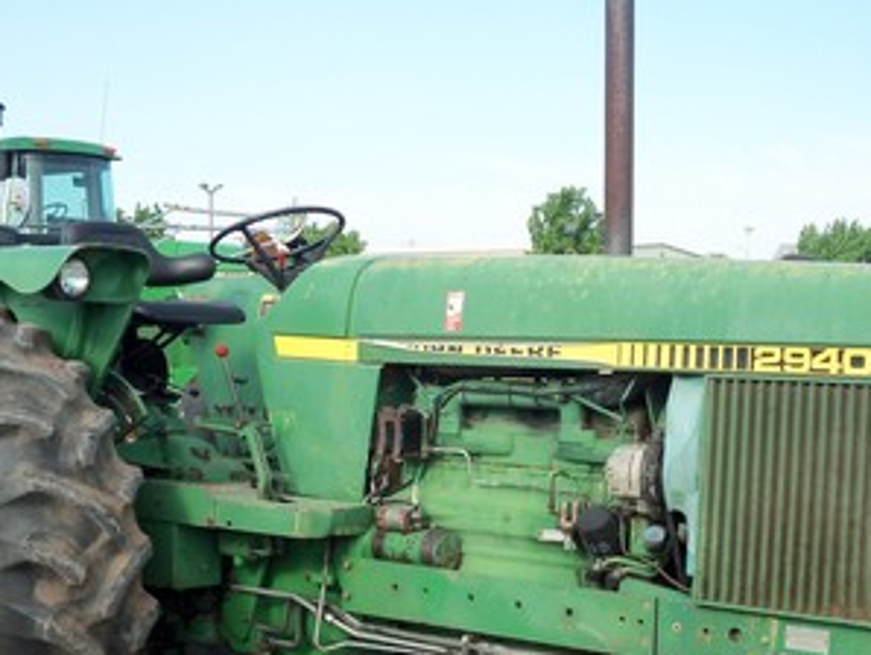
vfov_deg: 23.3
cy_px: 523
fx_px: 1561
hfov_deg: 31.2
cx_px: 468
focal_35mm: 62
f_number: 2.9
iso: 80
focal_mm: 5.7
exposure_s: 1/400
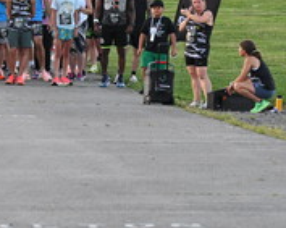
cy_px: 48
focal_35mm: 584
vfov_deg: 2.6
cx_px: -69
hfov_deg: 3.3
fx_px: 4935
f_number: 7.1
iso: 9000
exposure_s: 1/500
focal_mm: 200
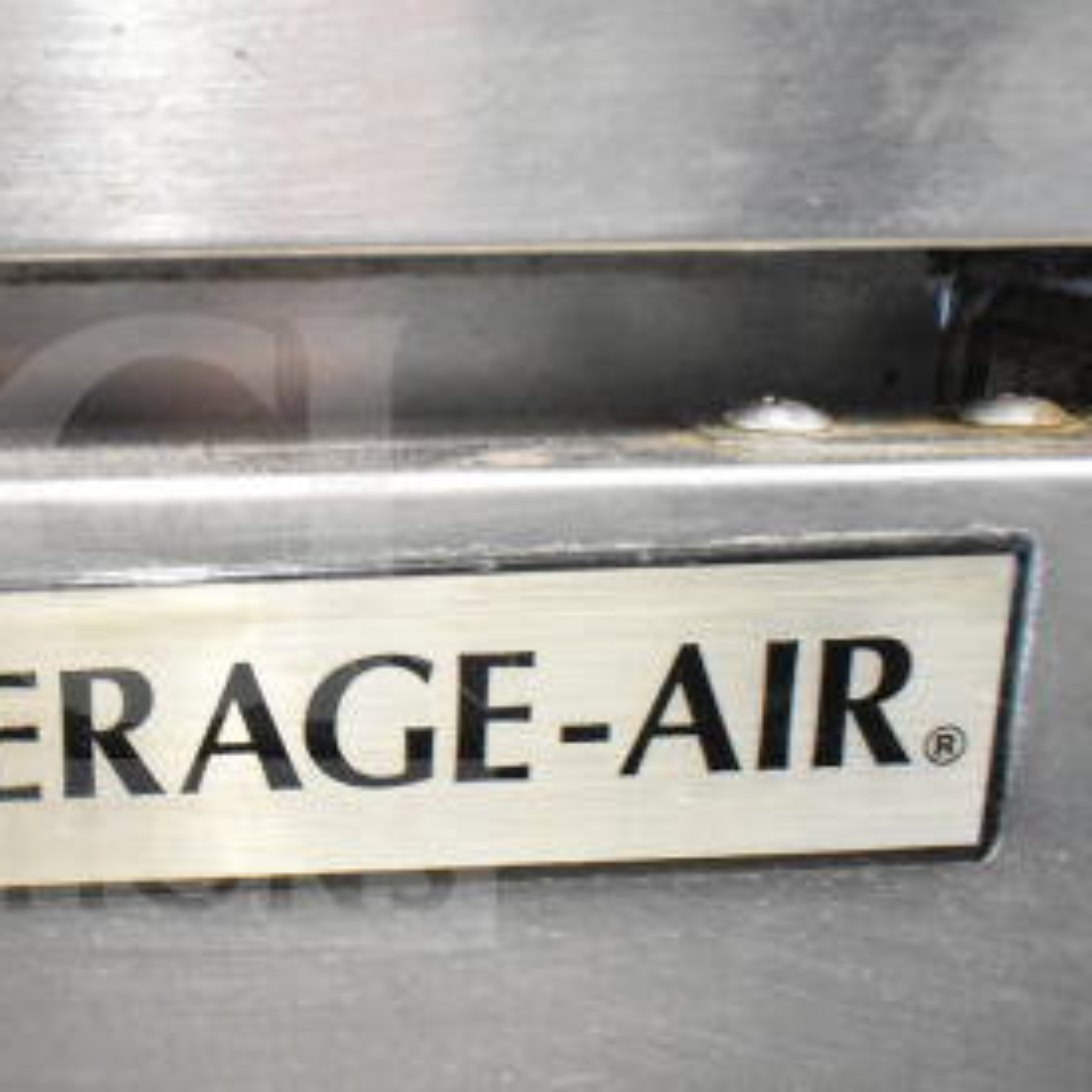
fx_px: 1820
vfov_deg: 33.3
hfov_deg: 31.3
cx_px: 48
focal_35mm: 51
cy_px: 633
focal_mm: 18
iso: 8000
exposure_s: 1/30
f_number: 3.5
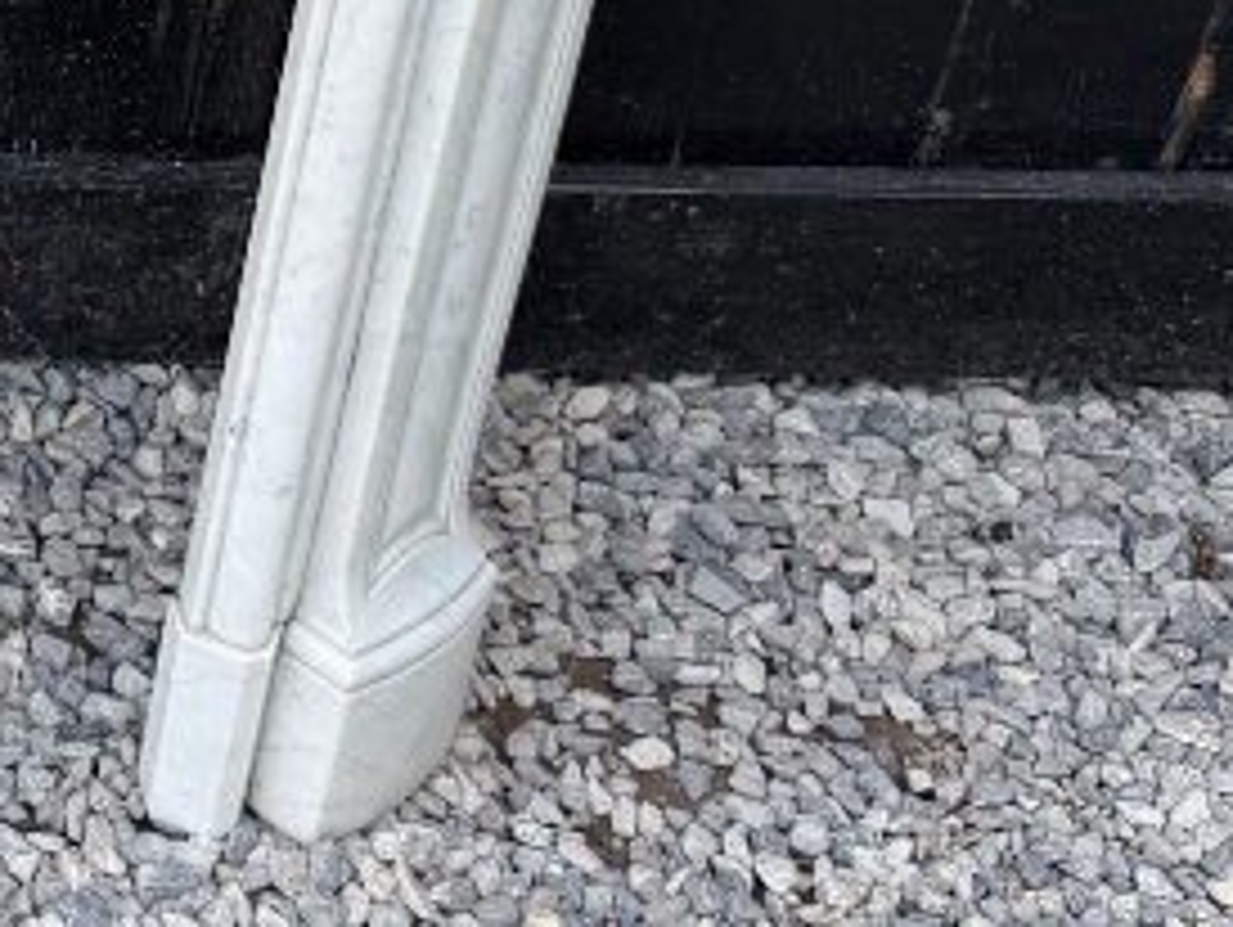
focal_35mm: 105
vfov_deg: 13.8
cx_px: -783
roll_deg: +0.8
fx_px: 3743
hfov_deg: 16.5
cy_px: -68
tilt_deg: -36.9
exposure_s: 1/305
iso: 80
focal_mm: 6.76
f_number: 1.78
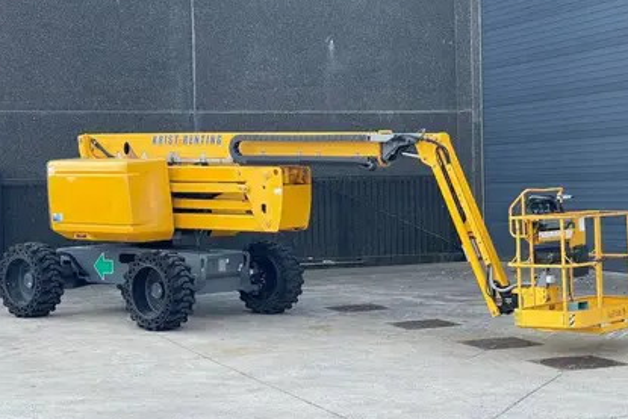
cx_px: 339
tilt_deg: -2.2
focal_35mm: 77
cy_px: 189
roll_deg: +1.0
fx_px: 1344
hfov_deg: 26.3
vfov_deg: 17.7
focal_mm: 7.5
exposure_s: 1/176
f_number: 2.2
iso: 20
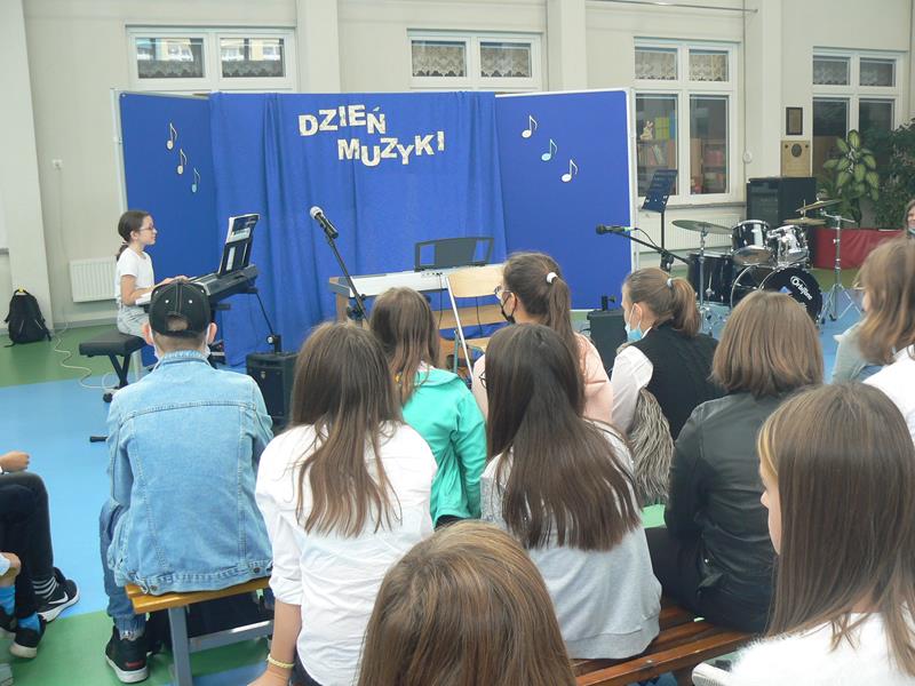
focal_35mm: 36
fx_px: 952
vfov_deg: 39.7
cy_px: 343
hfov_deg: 51.4
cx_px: 458
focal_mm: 6
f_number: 2.8
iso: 100
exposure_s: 1/30
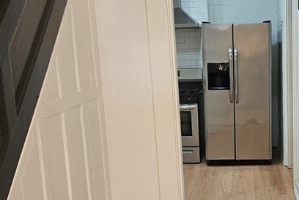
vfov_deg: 22.4
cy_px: 154
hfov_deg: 32.4
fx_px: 498
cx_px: 243
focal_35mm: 60
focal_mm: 5.4
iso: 125
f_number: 1.8
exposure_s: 1/120
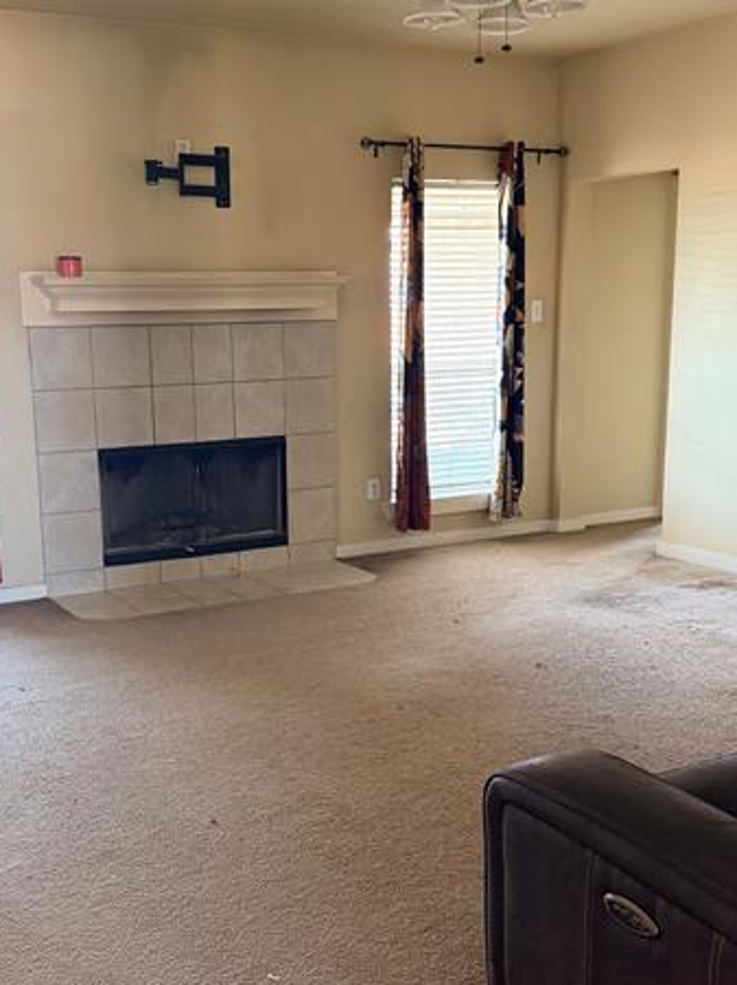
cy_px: 543
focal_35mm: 41
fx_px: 1165
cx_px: 284
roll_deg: +1.1
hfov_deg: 34.9
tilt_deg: -8.7
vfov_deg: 45.7
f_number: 1.78
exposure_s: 1/60
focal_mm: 6.76
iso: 400
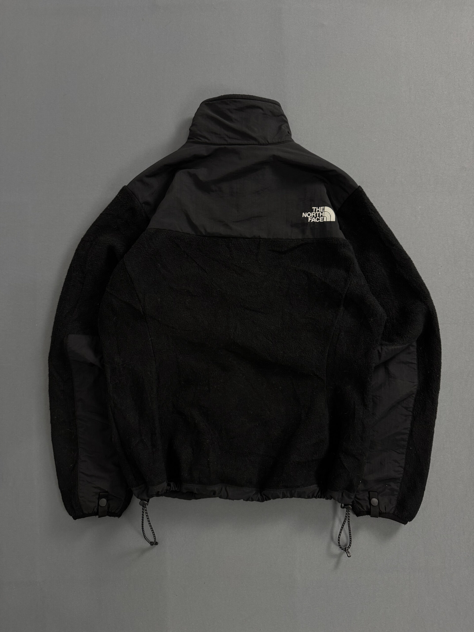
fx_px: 438
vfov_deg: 71.6
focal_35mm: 24
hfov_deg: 56.8
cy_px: 316
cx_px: 237
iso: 160
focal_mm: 6.76
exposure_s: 1/60
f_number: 1.78
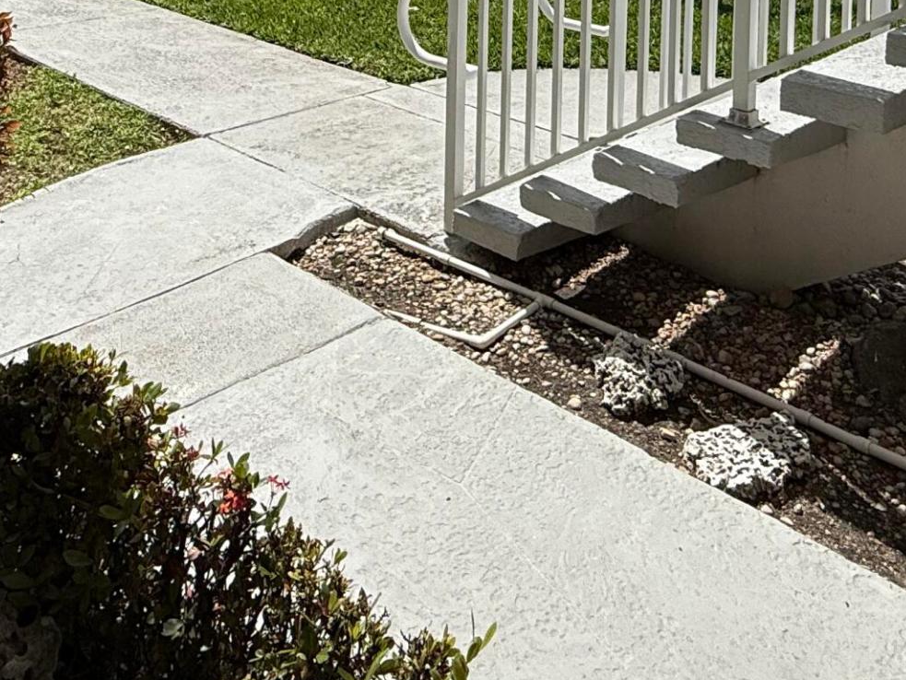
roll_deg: -1.2
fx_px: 1073
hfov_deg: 45.6
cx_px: 516
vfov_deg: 28.7
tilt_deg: -1.4
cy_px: -204
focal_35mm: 41
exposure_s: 1/6173
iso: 50
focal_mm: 2.22
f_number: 2.2
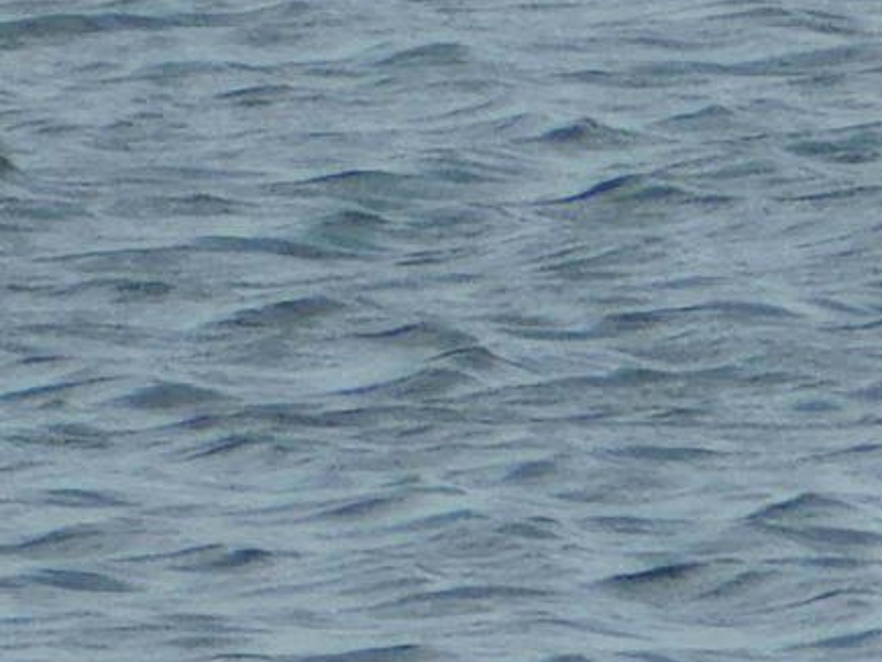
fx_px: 59282
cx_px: 2241
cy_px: 1831
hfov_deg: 0.9
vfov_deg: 0.6
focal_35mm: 2326
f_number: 5.8
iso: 125
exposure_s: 1/640
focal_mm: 59.7
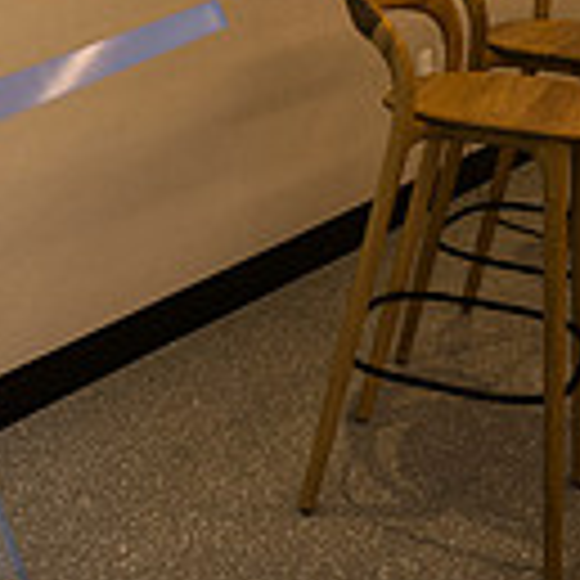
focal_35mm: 61
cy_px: -241
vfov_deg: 23.6
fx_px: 1156
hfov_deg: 25.5
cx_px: -103
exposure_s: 1/125
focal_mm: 16
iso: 100
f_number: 2.5
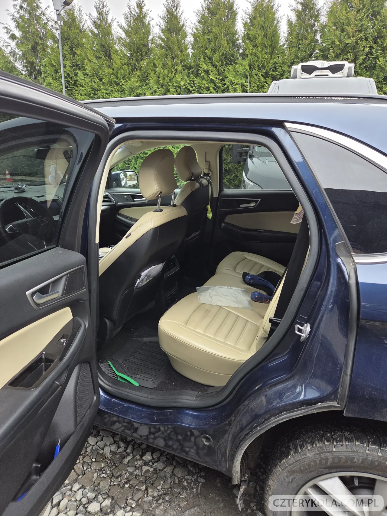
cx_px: 194
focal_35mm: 23
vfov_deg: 73.9
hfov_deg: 58.9
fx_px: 343
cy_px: 258
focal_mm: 5.4
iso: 32
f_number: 1.8
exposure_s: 1/180
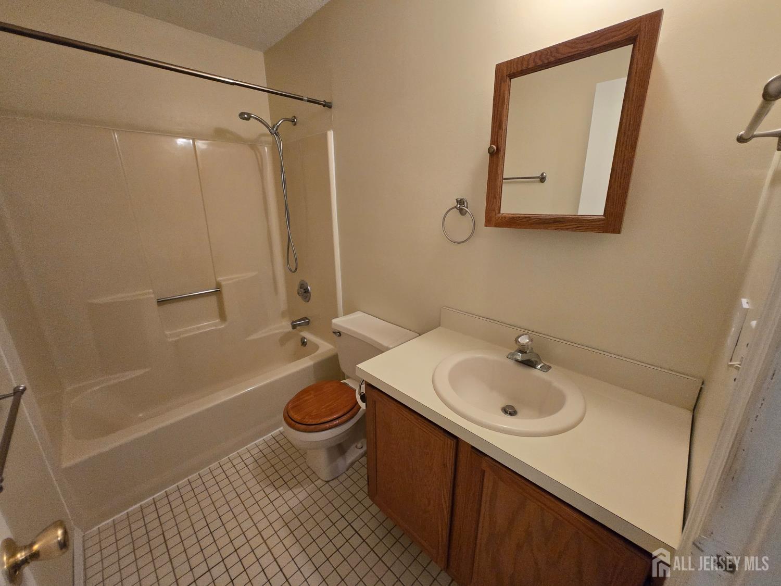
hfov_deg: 106.2
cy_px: 293
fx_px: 293
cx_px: 390
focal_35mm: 13
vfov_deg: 89.9
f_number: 2.2
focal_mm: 1.7
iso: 400
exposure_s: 1/60
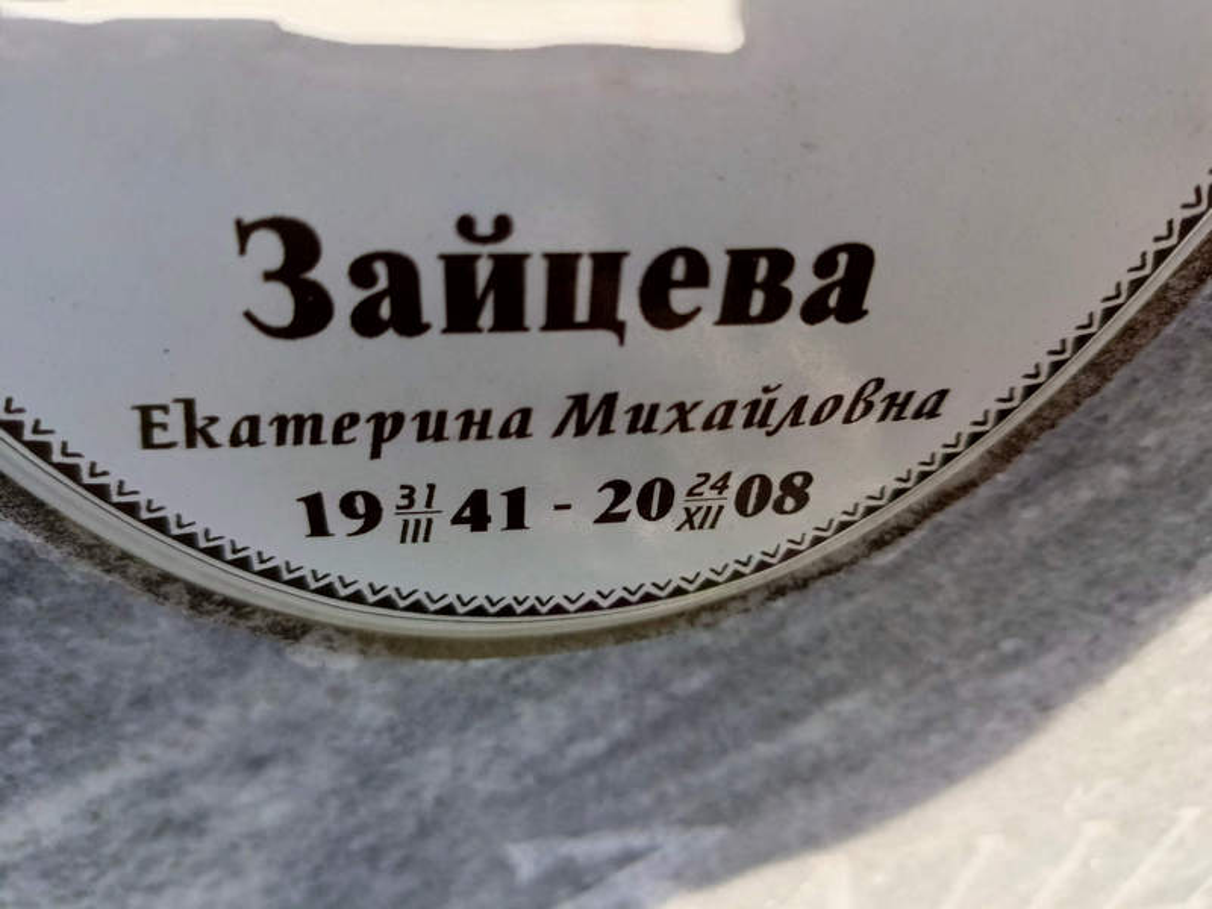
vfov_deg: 54.9
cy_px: 454
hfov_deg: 69.4
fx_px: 875
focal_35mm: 25
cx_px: 606
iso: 112
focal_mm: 4.76
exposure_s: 1/460
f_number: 1.69
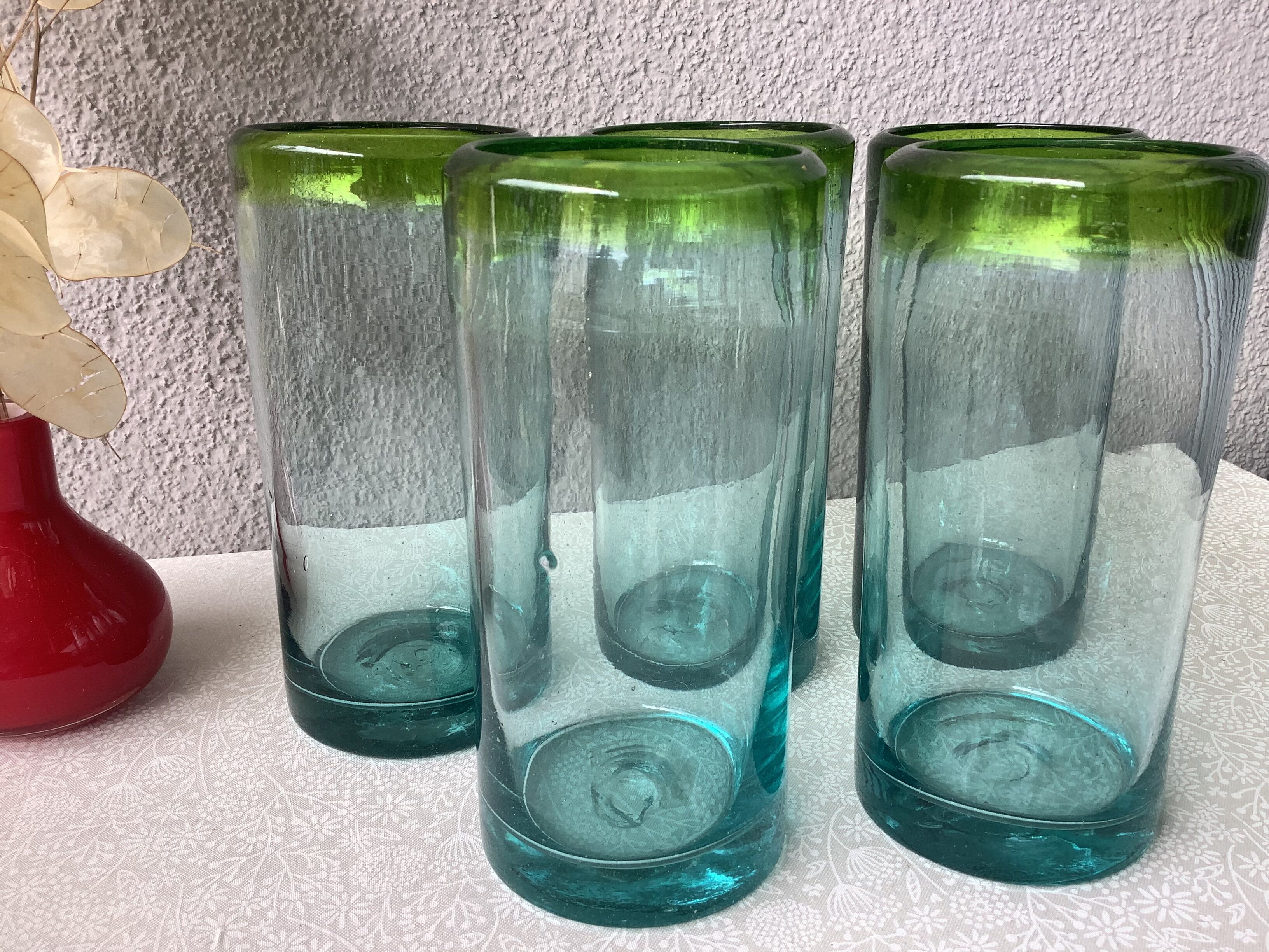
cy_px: 476
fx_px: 1136
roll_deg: +1.8
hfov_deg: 58.4
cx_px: 634
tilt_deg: -17.9
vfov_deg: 45.4
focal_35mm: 31
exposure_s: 1/120
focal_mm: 3.3
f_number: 2.4
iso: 32
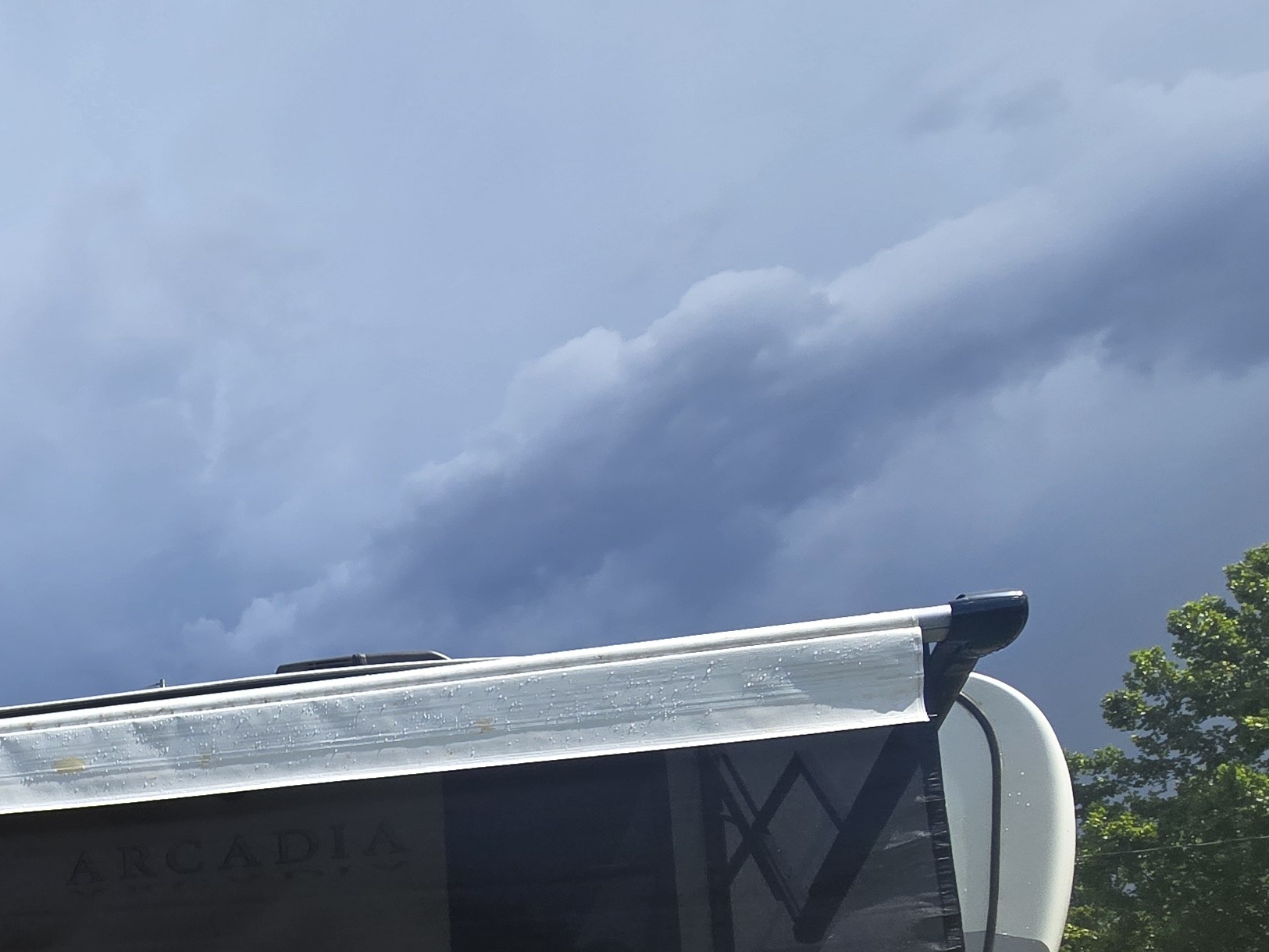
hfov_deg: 44.8
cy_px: 1056
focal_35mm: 32
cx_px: -91
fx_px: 1173
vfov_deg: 36.9
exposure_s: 1/1742
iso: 50
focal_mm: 2.2
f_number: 2.2
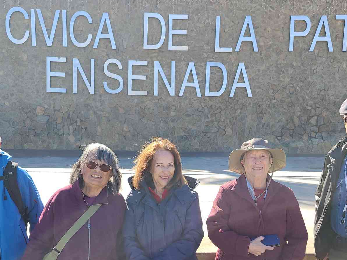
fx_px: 421
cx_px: 158
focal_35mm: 42
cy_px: 187
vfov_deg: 33.8
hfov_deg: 44.8
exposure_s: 1/719
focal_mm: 5.4
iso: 40
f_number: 1.8
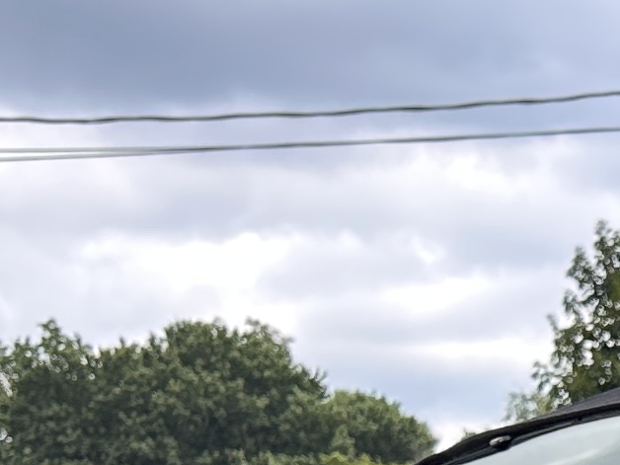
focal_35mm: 154
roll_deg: +0.2
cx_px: 1375
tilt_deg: -5.3
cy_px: 993
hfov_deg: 11.2
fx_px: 2758
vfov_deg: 9.0
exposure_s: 1/642
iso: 80
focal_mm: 6.86
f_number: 1.78
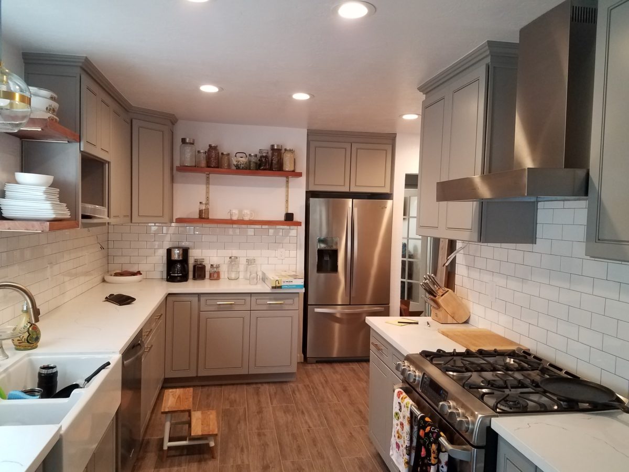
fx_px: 472
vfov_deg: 53.1
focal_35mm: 26
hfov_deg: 67.3
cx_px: 314
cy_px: 236
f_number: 1.7
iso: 160
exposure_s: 1/60
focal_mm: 4.2
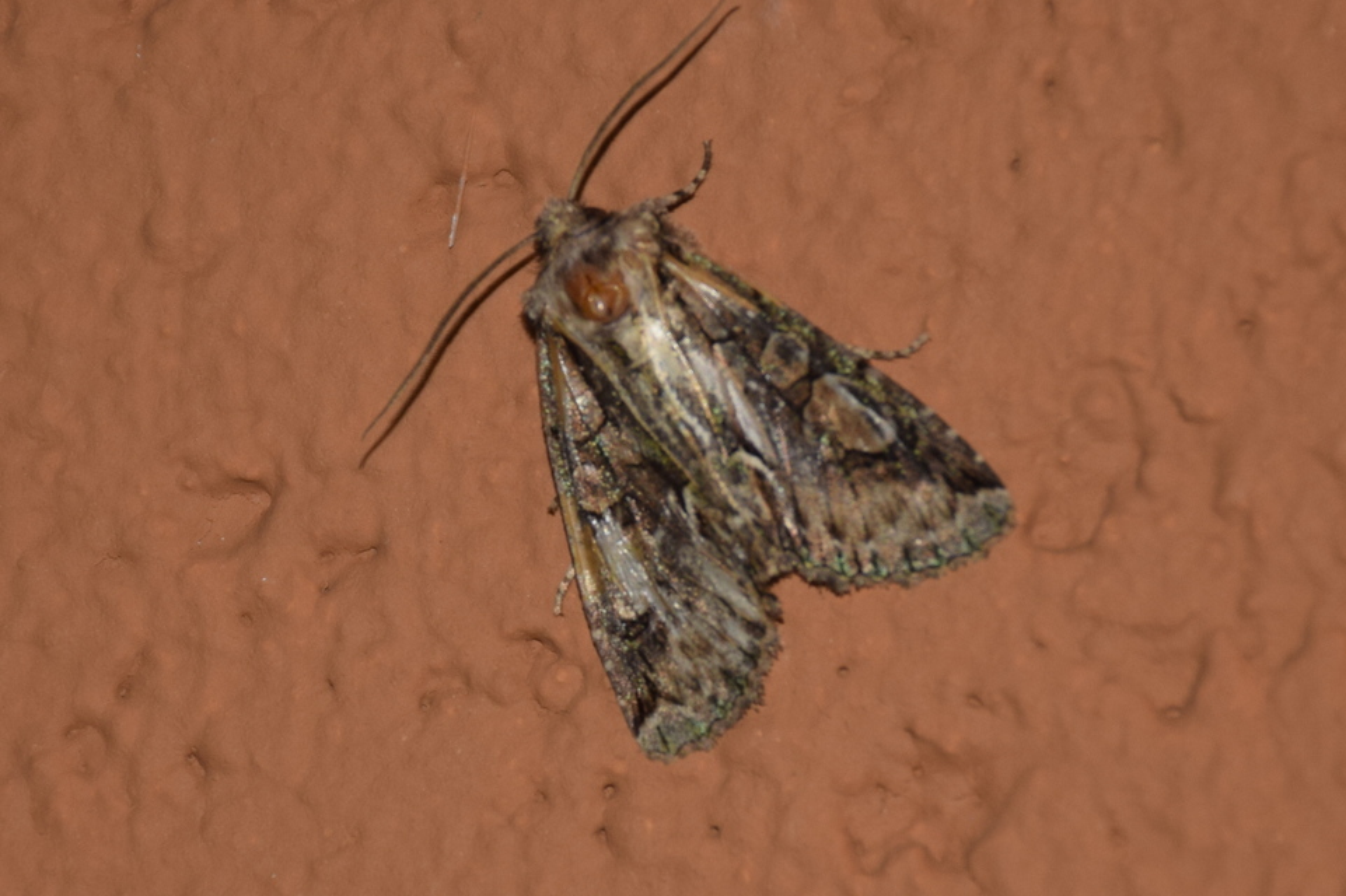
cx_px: 673
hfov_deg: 9.8
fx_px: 7849
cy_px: 448
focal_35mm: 210
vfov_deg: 6.5
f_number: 5.6
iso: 320
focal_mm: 140
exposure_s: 1/60
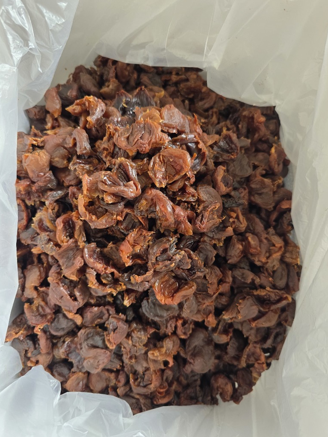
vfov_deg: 71.6
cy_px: 216
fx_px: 303
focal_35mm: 24
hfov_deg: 56.8
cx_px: 165
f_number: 1.7
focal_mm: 6.3
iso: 160
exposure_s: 1/180
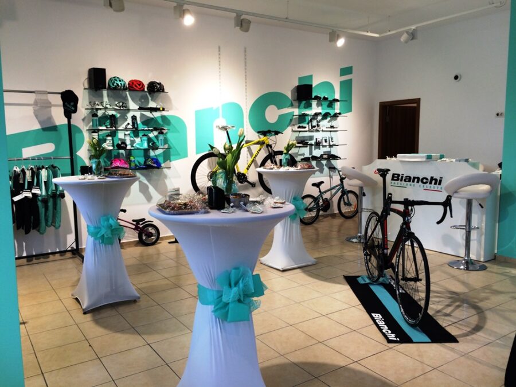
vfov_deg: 48.2
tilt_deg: -7.4
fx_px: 432
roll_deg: +1.2
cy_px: 194
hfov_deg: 61.7
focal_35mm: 29
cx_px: 258
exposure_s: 1/50
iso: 32
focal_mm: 4.15
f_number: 2.2
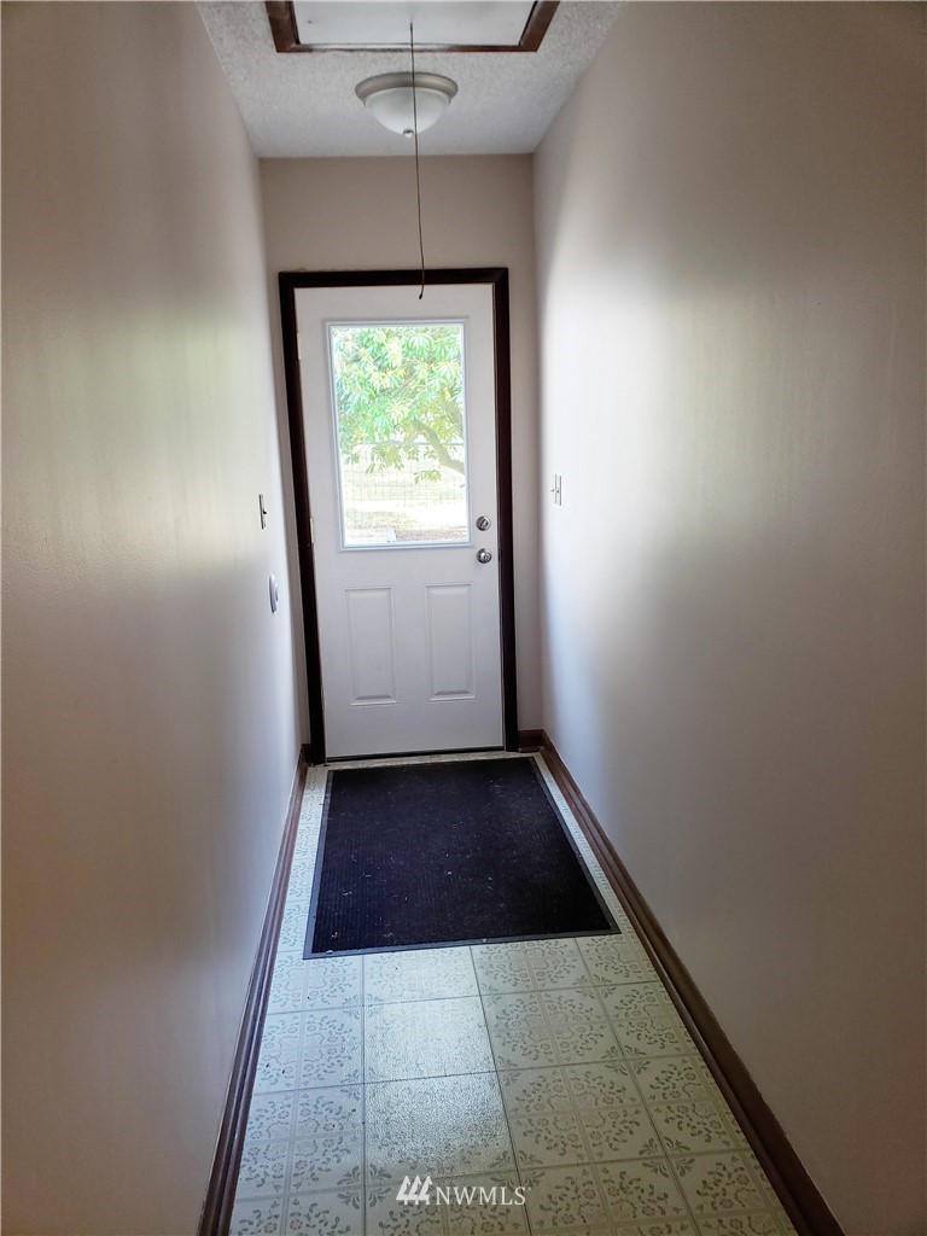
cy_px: 618
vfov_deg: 67.3
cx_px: 464
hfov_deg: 53.1
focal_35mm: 26
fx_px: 928
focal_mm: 4.3
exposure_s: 1/50
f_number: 2.4
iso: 160
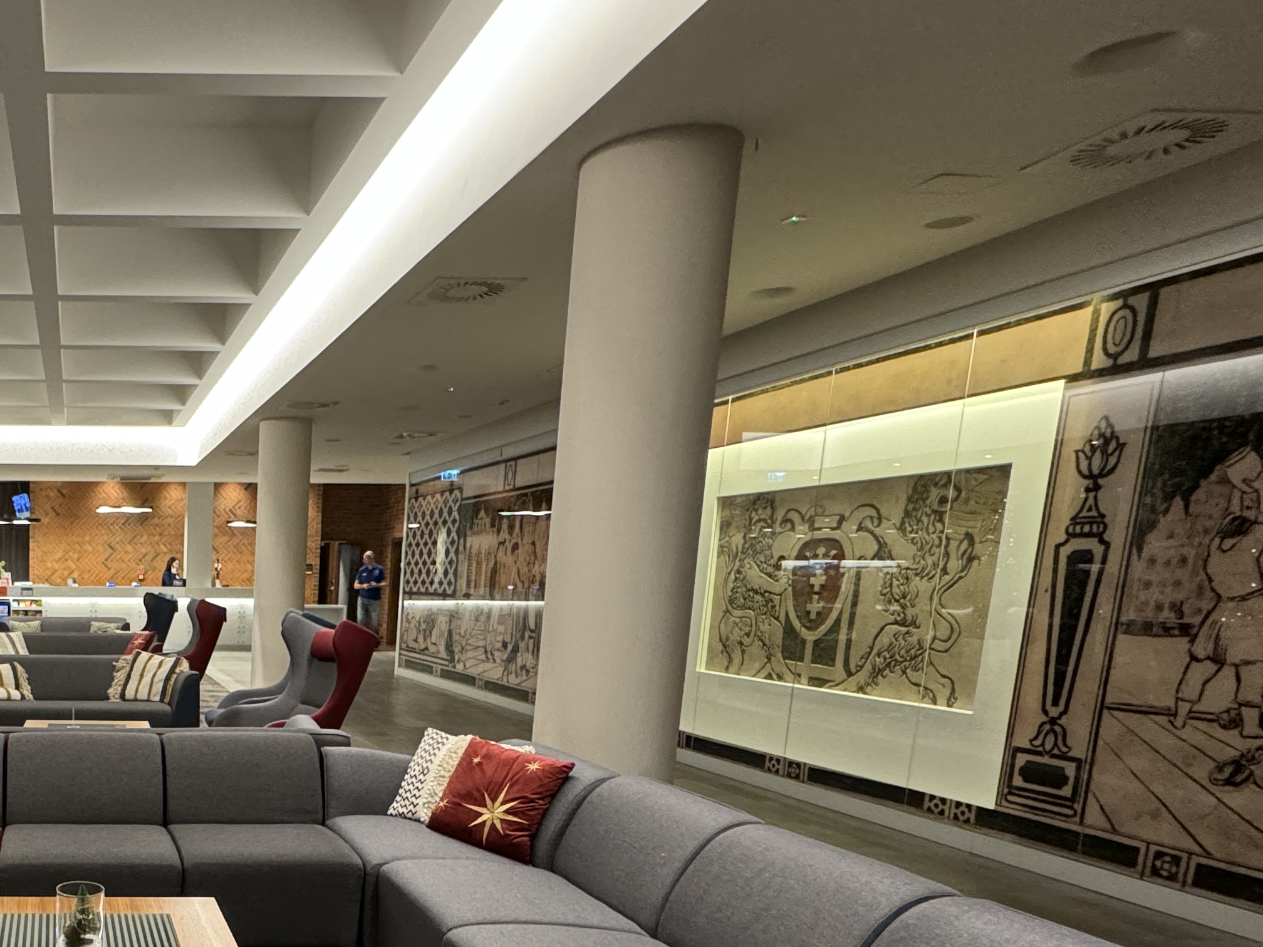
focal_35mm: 28
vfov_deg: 47.2
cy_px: 749
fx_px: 1022
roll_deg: -0.3
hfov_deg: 53.7
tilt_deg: -10.1
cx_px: 82
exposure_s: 1/49
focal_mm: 2.22
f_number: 2.2
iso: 500
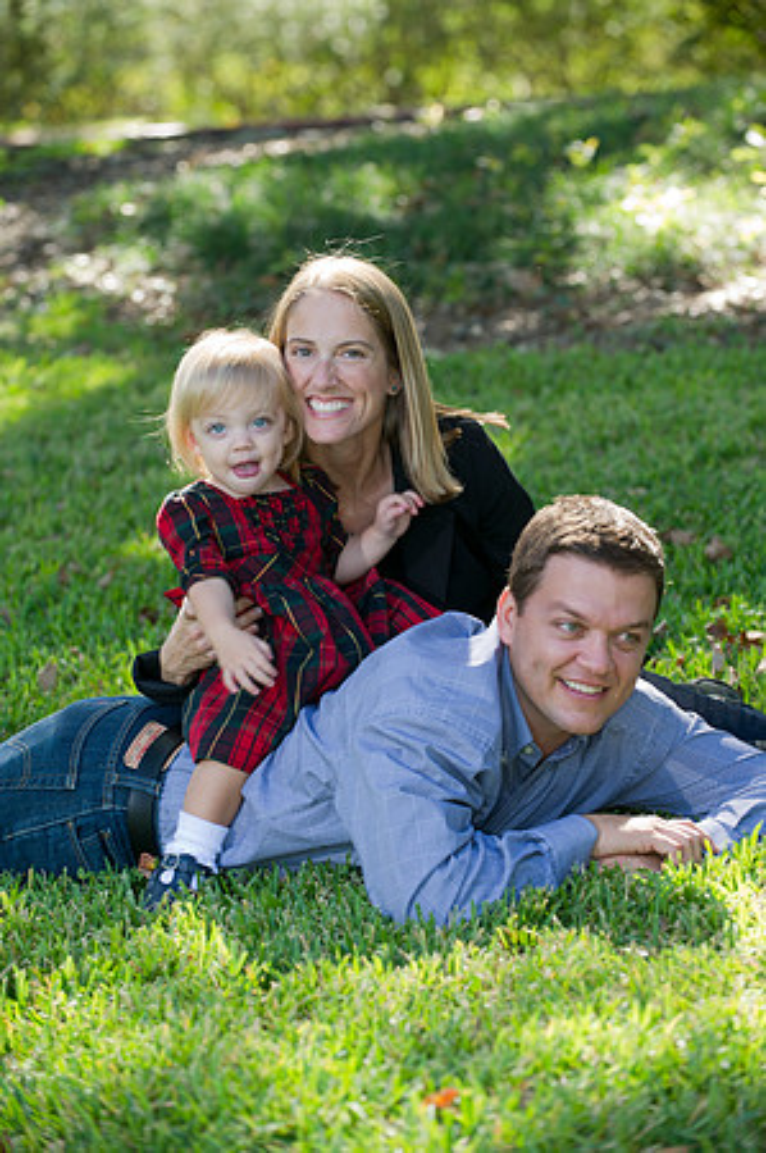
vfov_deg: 17.1
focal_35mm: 120
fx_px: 3839
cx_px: 383
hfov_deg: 11.4
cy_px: 576
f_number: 4
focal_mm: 120
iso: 250
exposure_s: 1/125
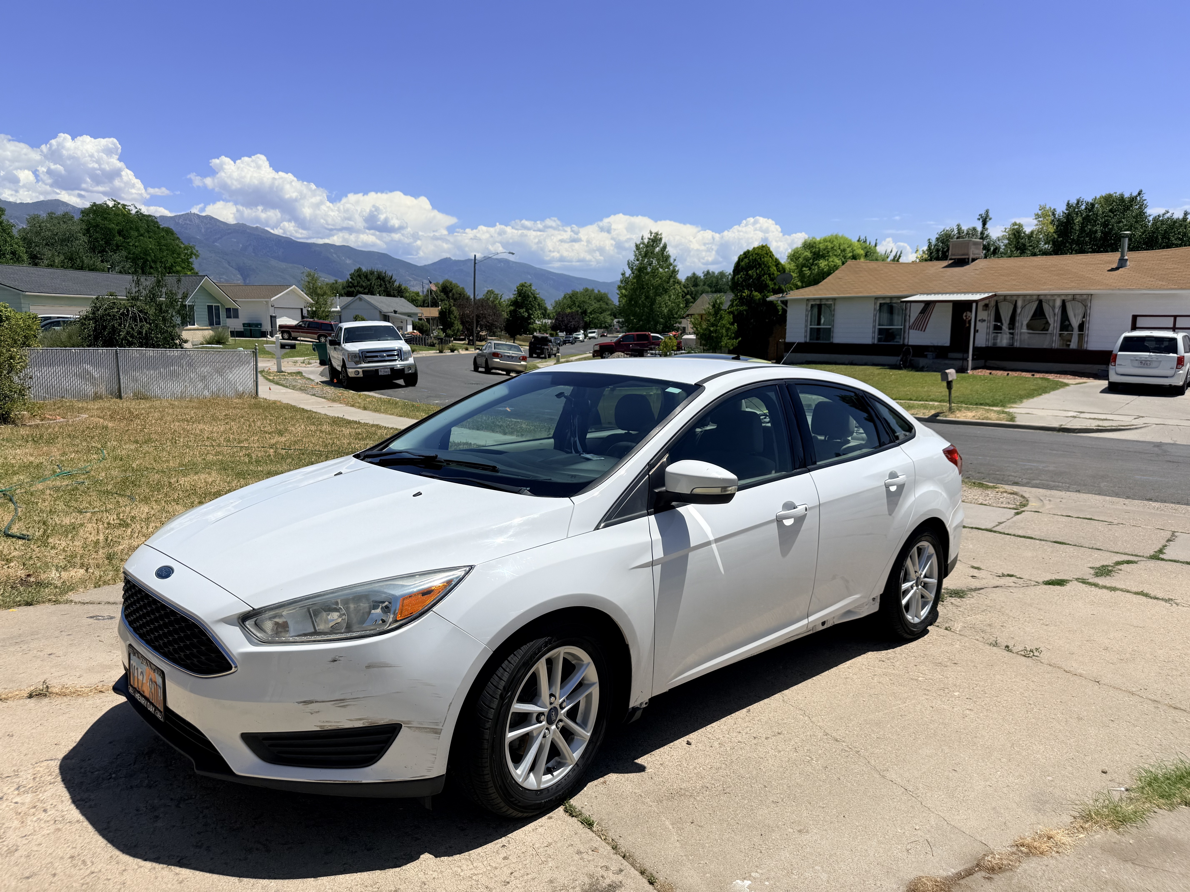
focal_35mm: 24
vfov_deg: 56.8
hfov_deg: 71.6
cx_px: 595
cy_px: 446
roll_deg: -0.2
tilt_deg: -9.4
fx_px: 825
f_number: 1.78
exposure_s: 1/9091
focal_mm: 6.76
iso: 80
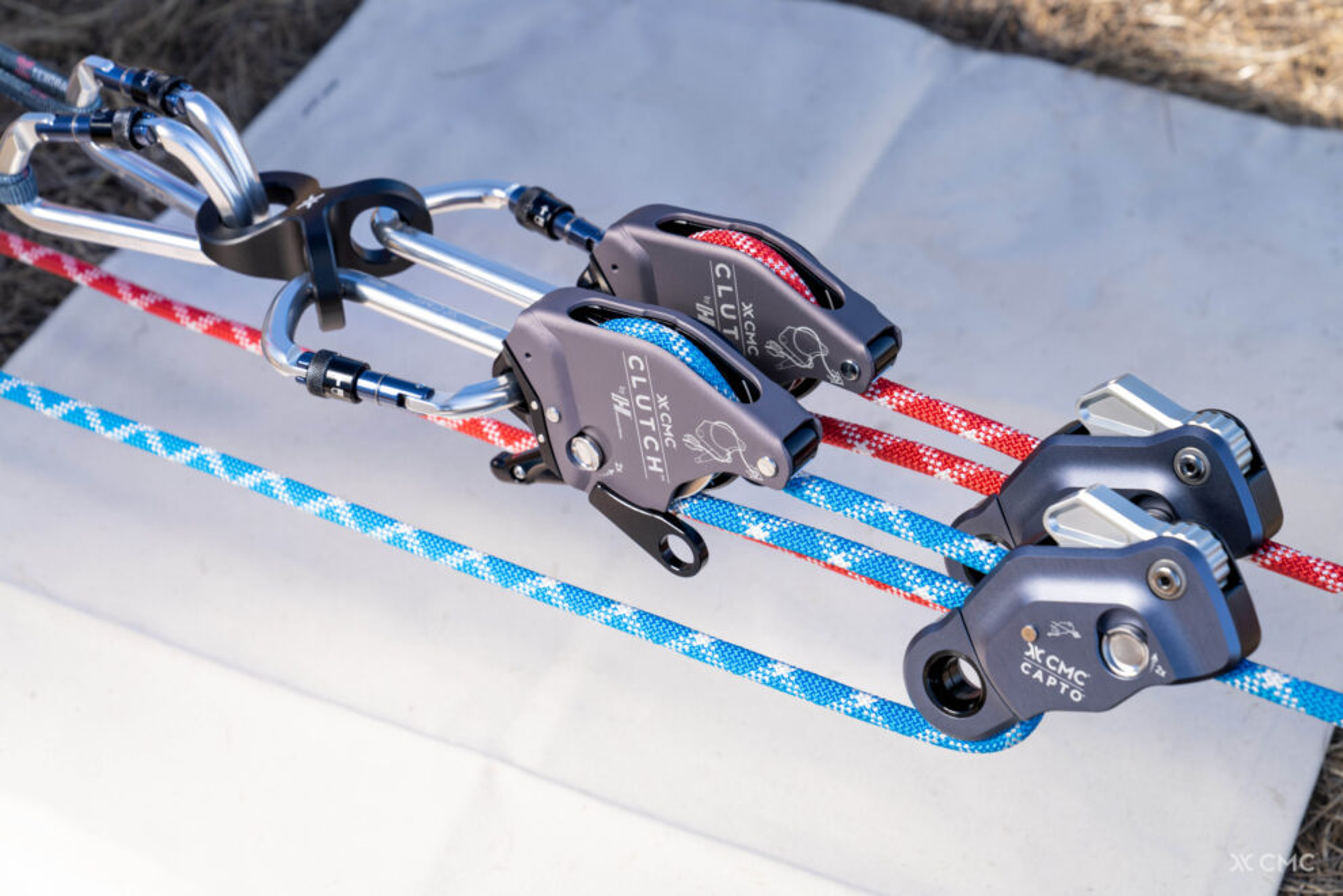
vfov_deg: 19.5
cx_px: 672
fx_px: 2611
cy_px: 448
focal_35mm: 70
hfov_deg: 28.8
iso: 100
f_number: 6.3
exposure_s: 1/250
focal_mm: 70
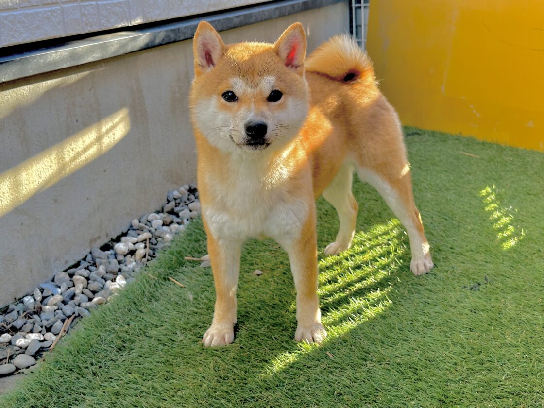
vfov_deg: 30.3
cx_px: 272
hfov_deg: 39.7
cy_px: 204
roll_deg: +2.9
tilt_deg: -17.7
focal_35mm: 48
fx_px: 754
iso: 64
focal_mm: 6.86
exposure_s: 1/290
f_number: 1.78
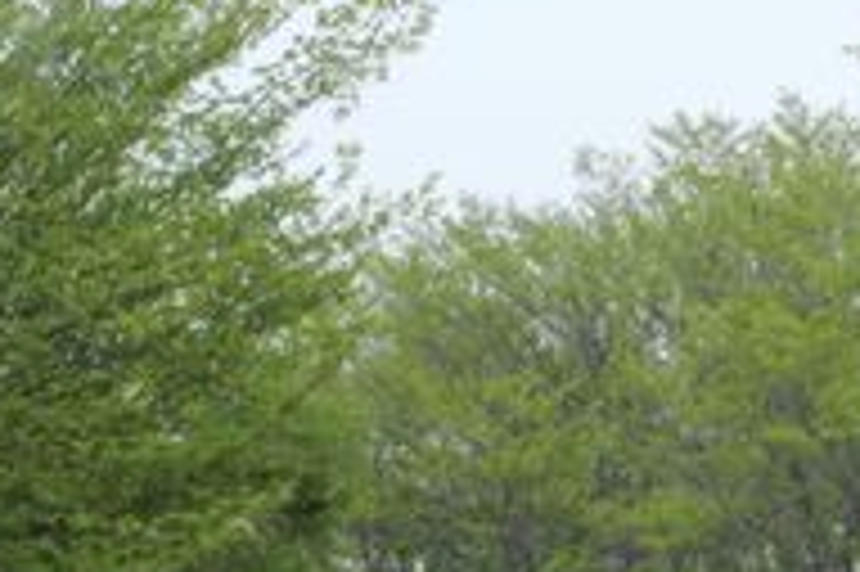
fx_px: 6778
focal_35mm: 284
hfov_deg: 7.2
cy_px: 624
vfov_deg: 4.8
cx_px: 5
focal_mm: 14.9
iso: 160
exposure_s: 1/400
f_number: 4.4
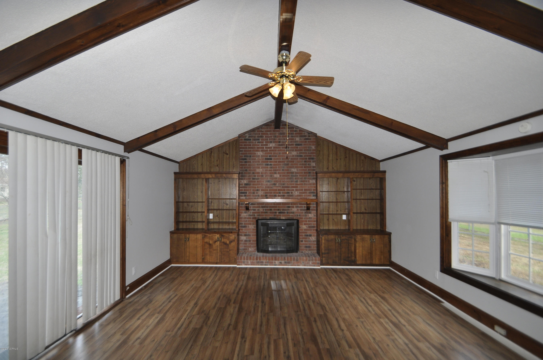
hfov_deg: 100.5
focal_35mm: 15
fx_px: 226
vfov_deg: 77.2
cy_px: 180
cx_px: 272
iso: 400
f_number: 5
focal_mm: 10
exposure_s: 1/125
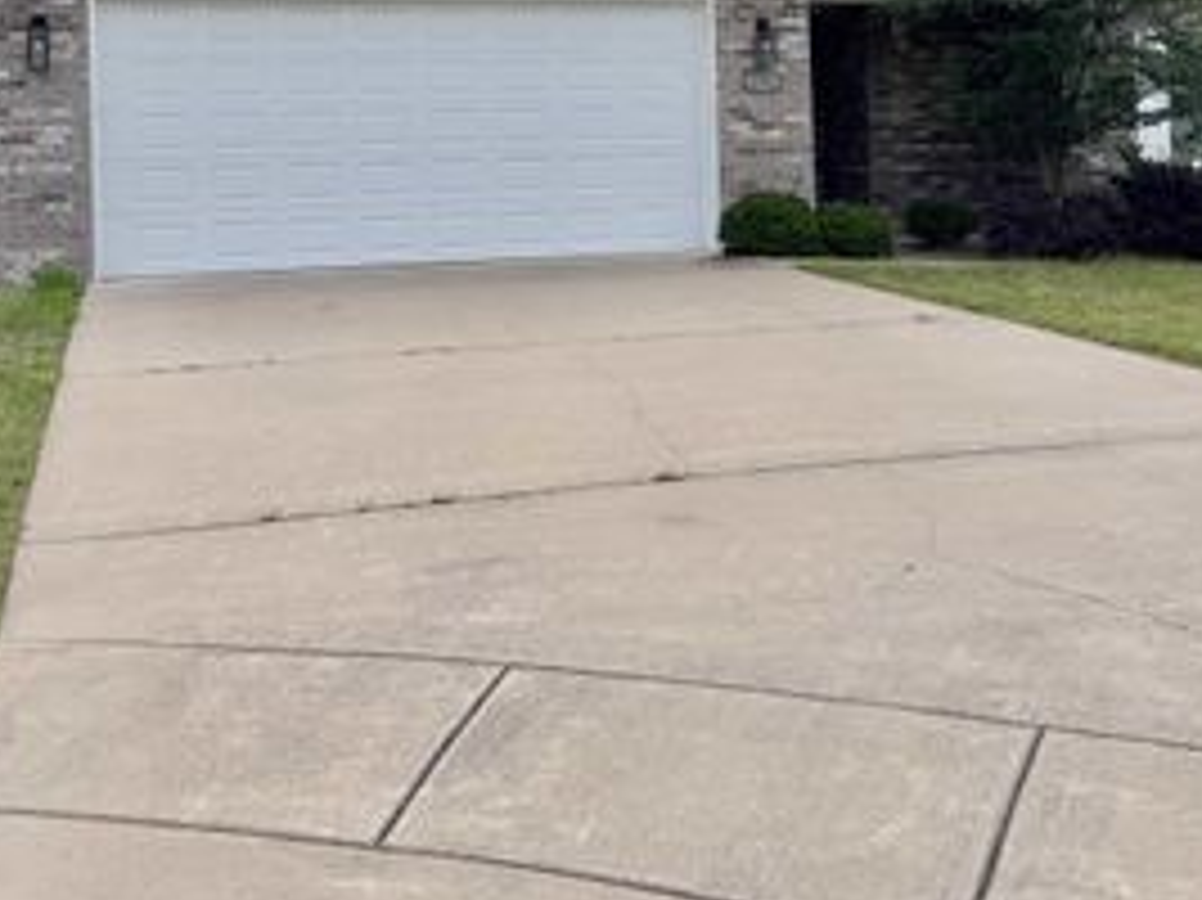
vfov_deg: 30.8
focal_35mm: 45
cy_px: 106
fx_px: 1562
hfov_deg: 42.0
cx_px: 657
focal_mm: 6.76
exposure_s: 1/4049
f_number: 1.78
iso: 80
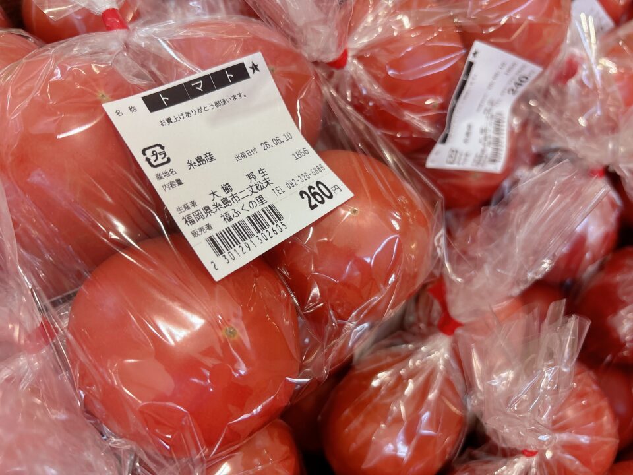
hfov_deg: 67.3
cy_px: 238
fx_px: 475
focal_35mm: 26
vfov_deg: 53.1
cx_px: 316
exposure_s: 1/60
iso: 80
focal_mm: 5.96
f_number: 1.6
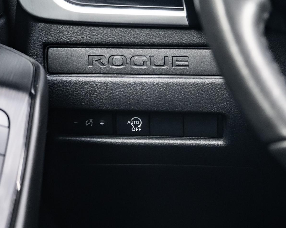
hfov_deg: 14.8
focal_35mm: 130
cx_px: 138
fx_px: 1100
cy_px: 106
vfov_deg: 11.9
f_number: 4
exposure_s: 1/60
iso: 3200
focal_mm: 50
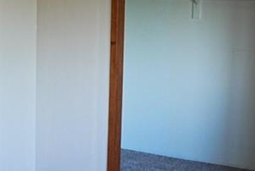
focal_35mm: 105
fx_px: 744
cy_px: 77
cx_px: 41
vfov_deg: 13.1
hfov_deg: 19.2
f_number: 5.6
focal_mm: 31
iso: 640
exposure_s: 1/30
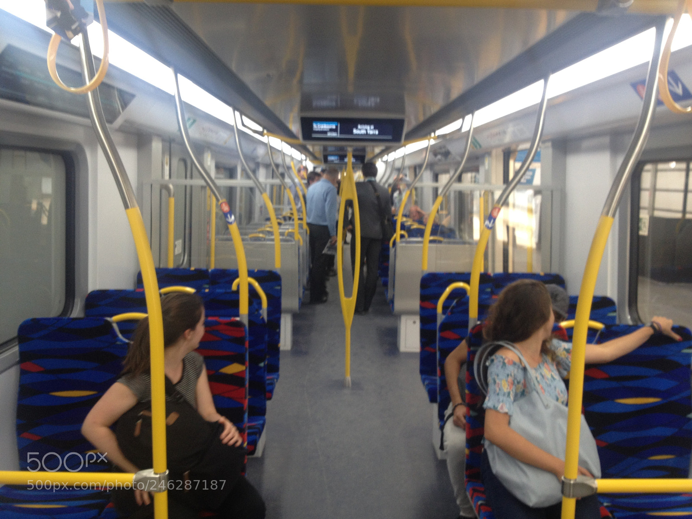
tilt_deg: -7.1
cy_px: 260
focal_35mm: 35
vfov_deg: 40.7
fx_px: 700
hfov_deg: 52.6
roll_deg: -1.4
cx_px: 346
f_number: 2.4
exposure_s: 1/20
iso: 64
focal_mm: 4.28
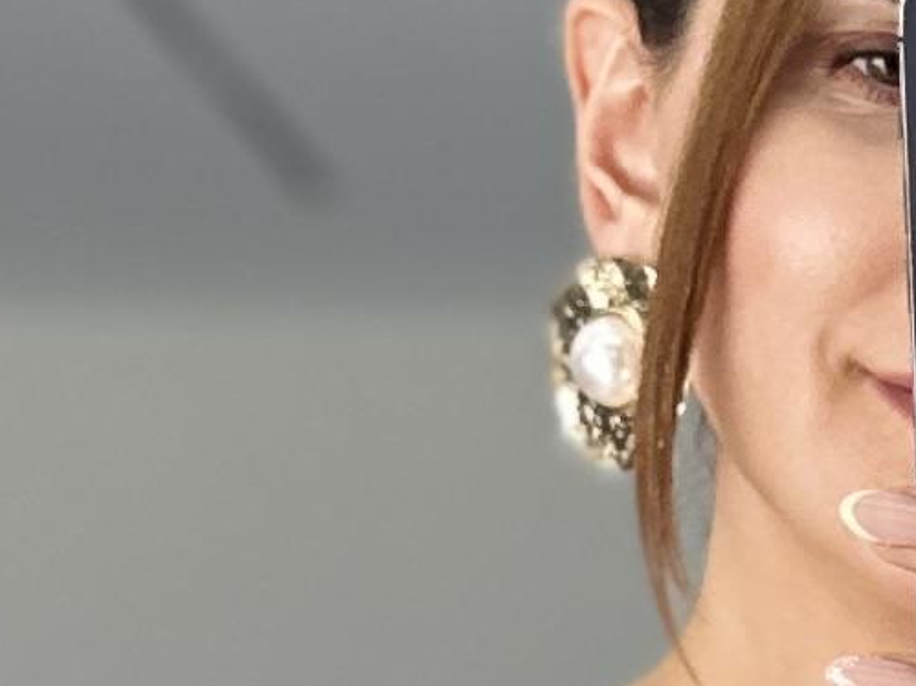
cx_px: 1435
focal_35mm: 194
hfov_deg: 9.8
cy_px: 1488
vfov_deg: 7.3
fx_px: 5132
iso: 160
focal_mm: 6.86
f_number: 1.78
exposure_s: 1/121
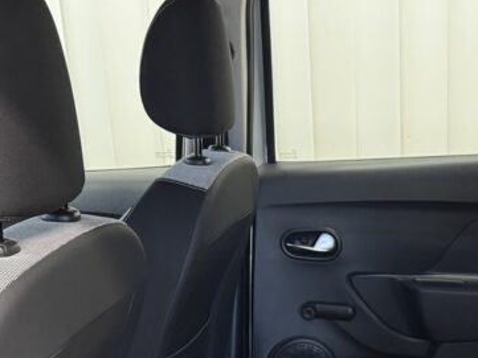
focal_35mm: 68
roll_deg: -0.4
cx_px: 430
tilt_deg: -22.4
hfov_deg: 27.5
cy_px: 440
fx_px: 939
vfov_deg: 20.2
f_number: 1.78
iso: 640
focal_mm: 6.76
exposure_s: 1/50
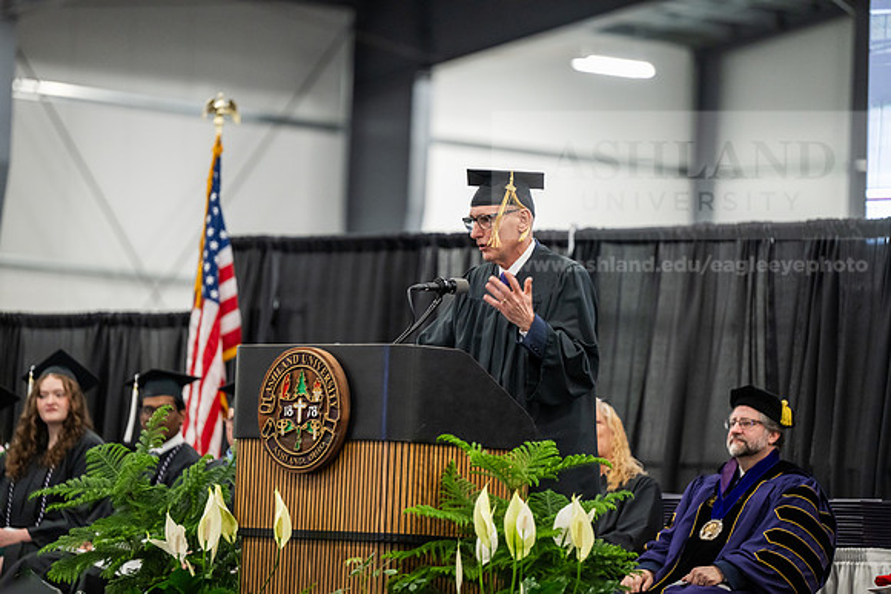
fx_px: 4085
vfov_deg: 8.3
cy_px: 297
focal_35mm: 165
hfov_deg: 12.4
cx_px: 446
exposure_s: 1/200
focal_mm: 165
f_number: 2.8
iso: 2500
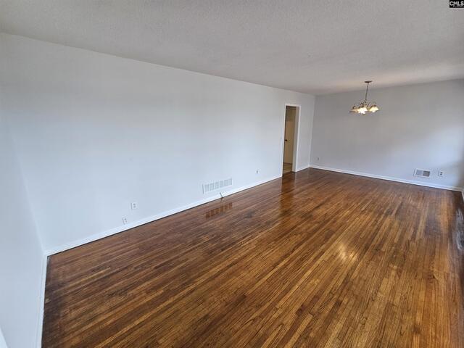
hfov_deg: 106.2
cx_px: 232
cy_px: 174
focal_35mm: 13
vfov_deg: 89.9
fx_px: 174
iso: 80
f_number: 2.2
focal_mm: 2.2
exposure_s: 1/120
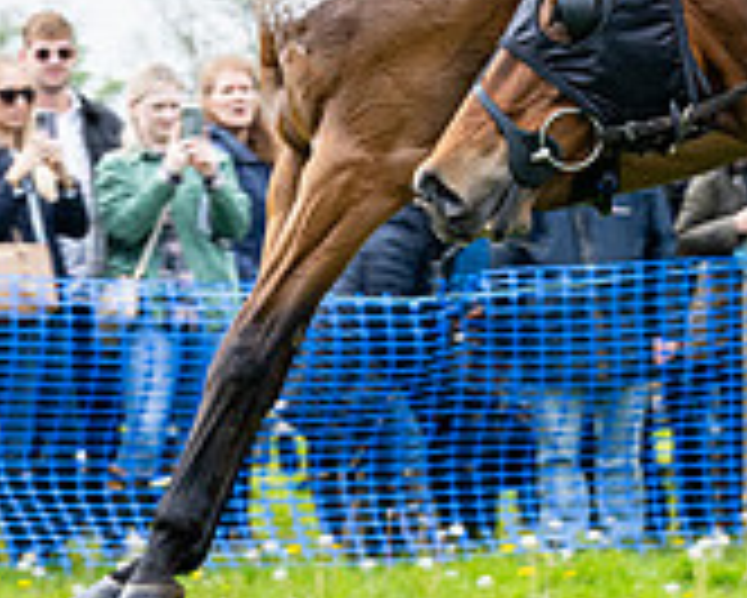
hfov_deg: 6.2
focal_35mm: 308
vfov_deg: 5.0
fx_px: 6813
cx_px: 1173
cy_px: 169
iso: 400
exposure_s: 1/640
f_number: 6.3
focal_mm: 70
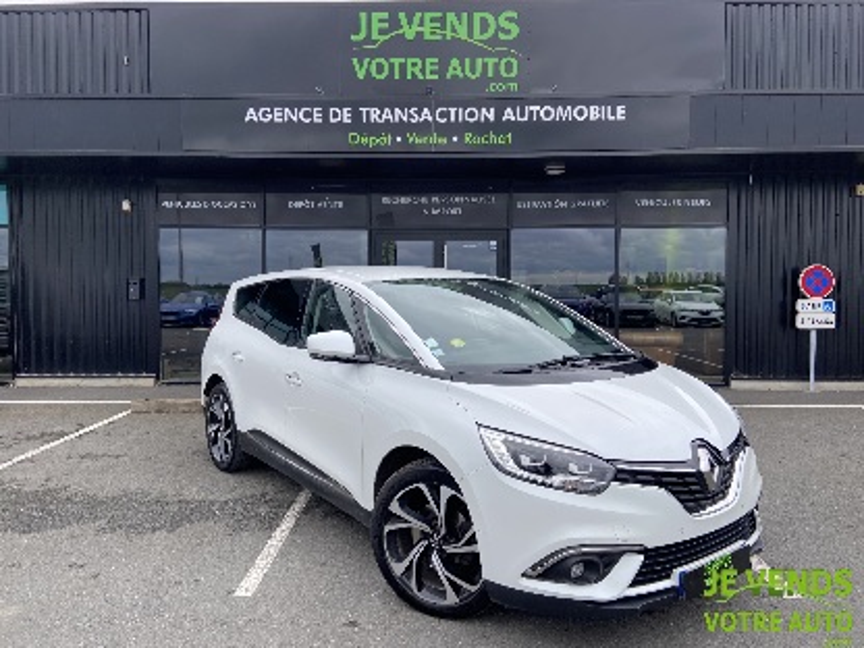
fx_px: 649
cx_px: 432
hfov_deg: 67.3
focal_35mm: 26
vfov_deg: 53.1
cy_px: 324
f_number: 1.8
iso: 32
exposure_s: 1/738
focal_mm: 4.25
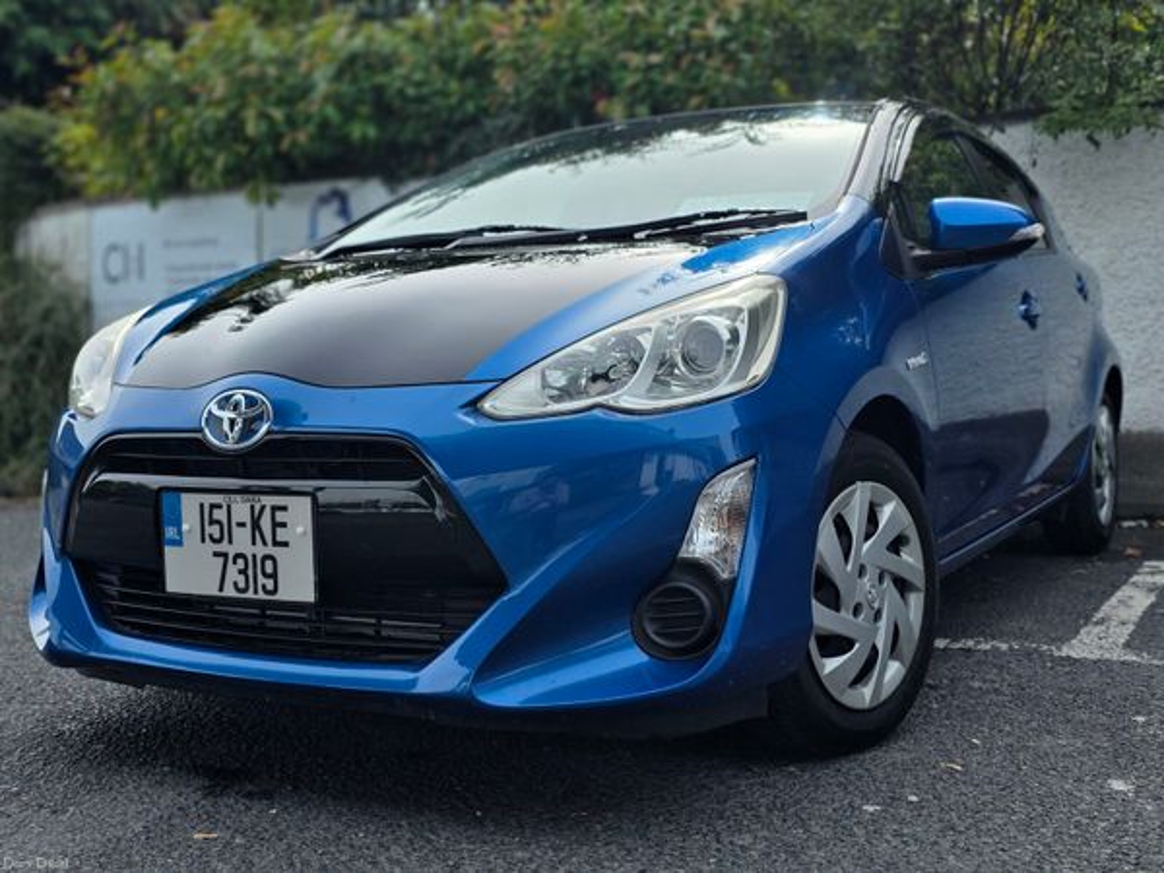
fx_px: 773
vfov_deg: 58.9
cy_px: 436
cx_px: 582
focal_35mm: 23
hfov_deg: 73.9
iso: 80
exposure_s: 1/7944
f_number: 1.7
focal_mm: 6.3
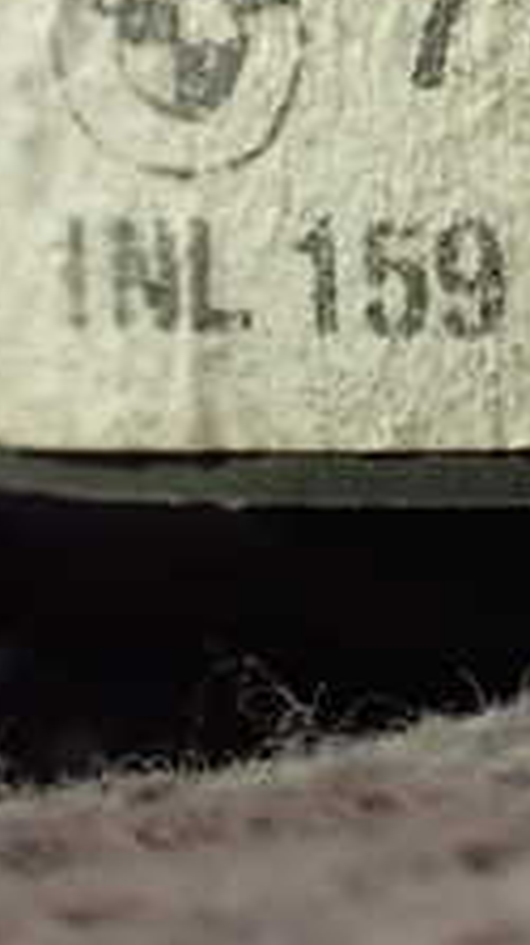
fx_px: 2204
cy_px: 76
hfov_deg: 13.2
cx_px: 695
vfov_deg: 23.5
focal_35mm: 88
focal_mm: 5.4
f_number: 2.3
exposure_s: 1/30
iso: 800
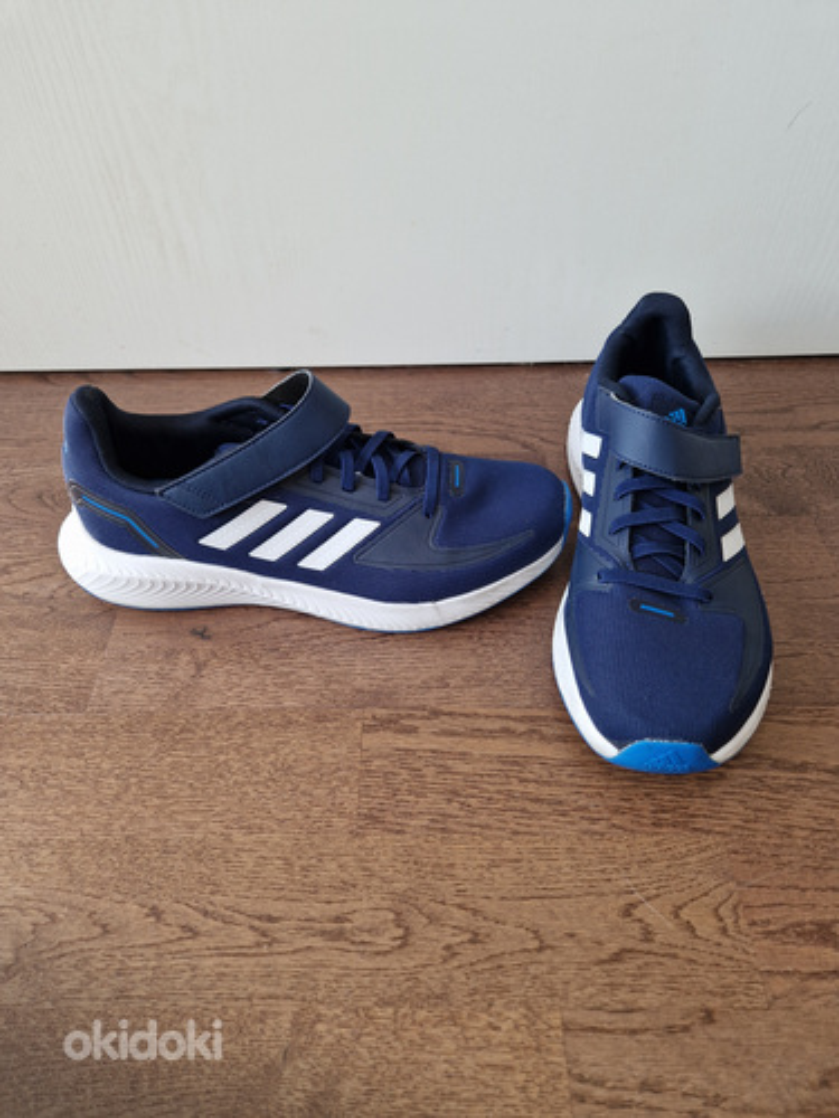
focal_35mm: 23
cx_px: 420
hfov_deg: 58.9
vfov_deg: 73.9
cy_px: 559
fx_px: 743
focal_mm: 5.4
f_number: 1.8
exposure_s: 1/100
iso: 50
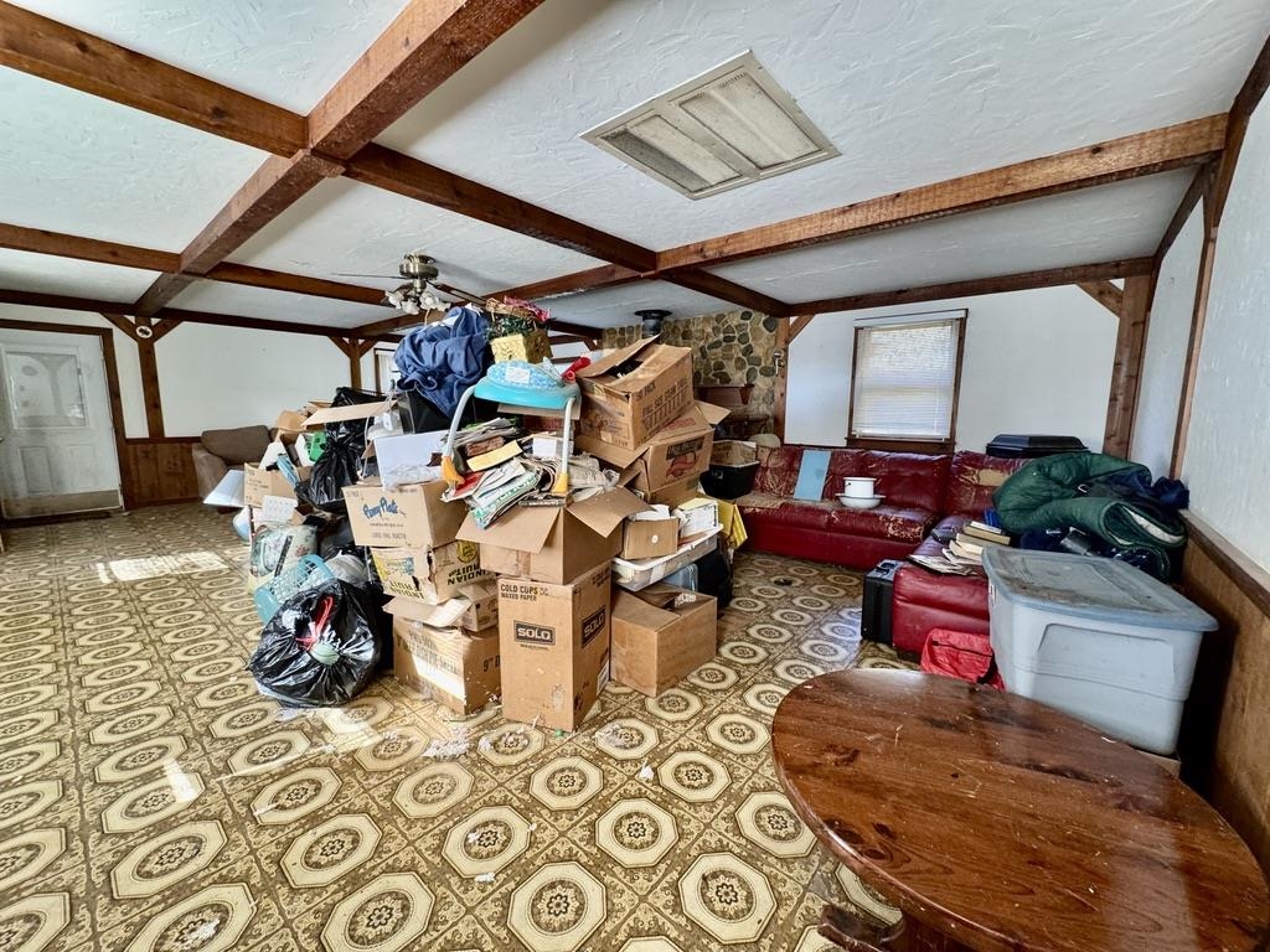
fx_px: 514
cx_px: 635
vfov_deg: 85.7
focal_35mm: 14
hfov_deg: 102.1
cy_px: 476
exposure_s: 1/71
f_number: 2.2
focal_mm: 2.22
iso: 320
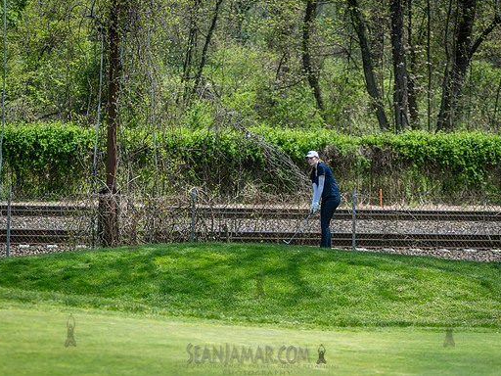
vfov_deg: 12.1
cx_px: 259
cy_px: 188
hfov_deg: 16.1
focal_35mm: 122
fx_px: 1766
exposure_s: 1/500
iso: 100
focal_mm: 112
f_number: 3.5
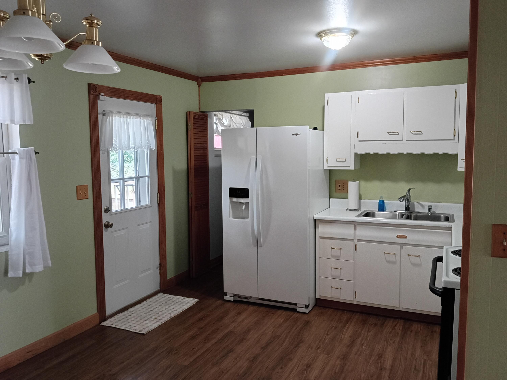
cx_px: 254
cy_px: 190
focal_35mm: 28
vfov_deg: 49.7
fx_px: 410
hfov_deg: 63.4
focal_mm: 3.42
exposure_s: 1/30
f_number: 2.2
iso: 1826
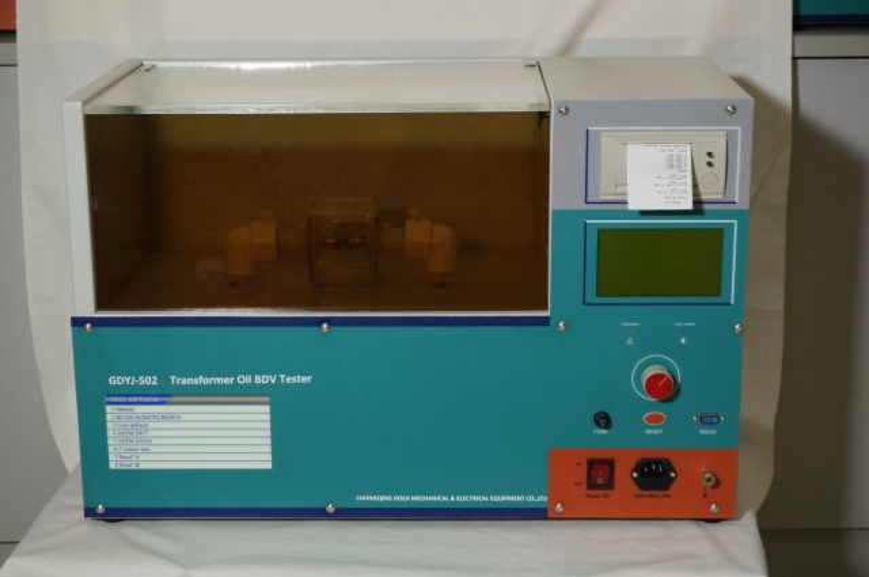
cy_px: 288
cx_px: 434
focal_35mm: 63
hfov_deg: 31.9
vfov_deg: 21.5
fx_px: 1519
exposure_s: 1/250
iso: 1600
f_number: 5.6
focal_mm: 42
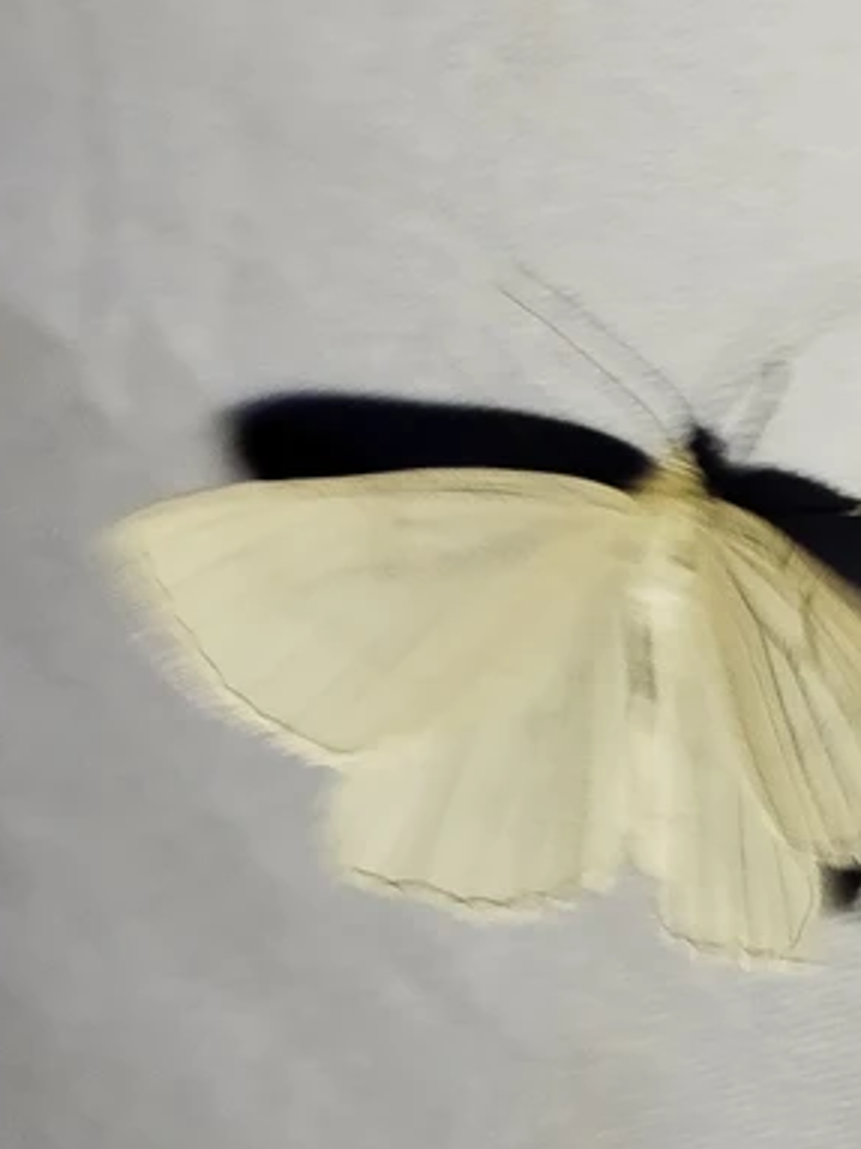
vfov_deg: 21.2
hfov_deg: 16.0
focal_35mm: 92
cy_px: 840
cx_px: 486
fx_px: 3053
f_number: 1.7
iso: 125
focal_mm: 5.31
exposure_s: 1/50
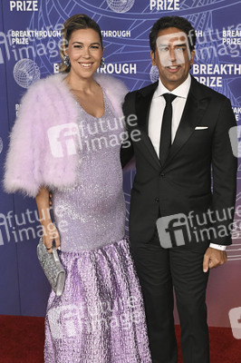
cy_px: 182
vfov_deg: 42.8
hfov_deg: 29.2
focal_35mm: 46
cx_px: 120
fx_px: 463
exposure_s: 1/320
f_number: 4
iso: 2000
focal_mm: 46
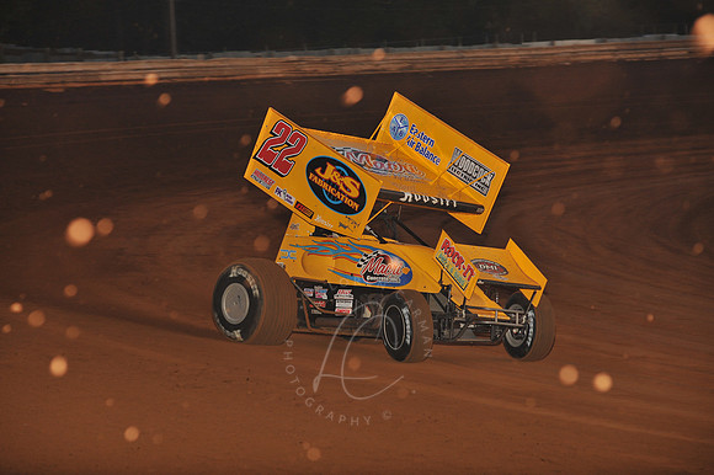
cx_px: 357
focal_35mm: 145
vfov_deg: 9.5
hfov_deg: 14.2
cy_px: 238
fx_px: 2874
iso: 800
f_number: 6.3
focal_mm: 145
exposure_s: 1/320
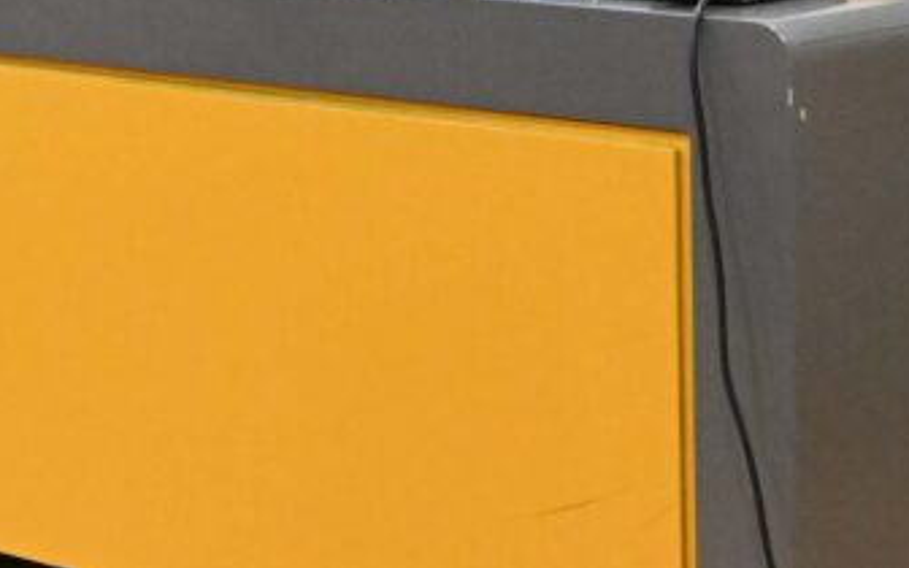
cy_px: -350
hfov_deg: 14.7
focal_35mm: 140
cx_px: -27
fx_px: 3468
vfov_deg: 9.1
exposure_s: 1/160
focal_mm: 30
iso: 8000
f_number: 5.6
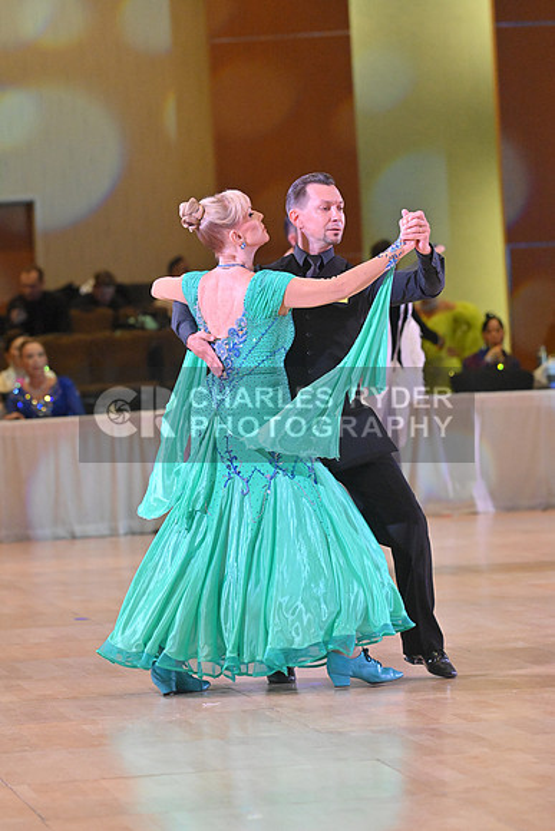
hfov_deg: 6.9
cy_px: 416
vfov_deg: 10.3
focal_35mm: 200
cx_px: 278
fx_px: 4622
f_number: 5.6
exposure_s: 1/400
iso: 5000
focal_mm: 200
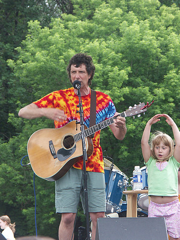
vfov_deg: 9.9
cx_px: 90
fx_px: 1385
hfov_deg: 7.4
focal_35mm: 200
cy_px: 120
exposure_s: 1/250
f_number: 5
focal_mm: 50.69
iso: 100
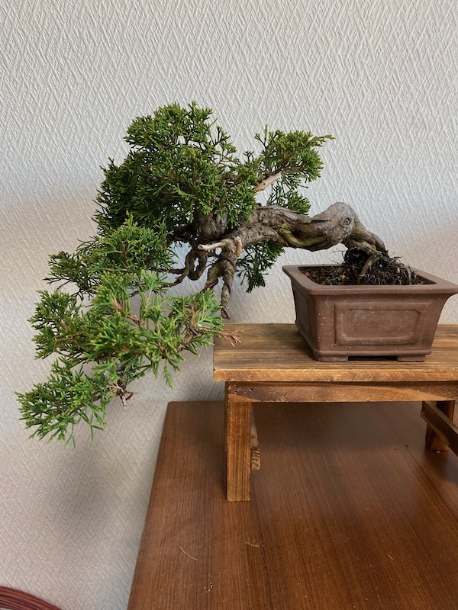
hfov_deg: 53.1
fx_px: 459
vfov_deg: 67.3
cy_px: 305
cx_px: 229
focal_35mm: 26
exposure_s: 1/50
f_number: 1.8
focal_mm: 4.25
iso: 100
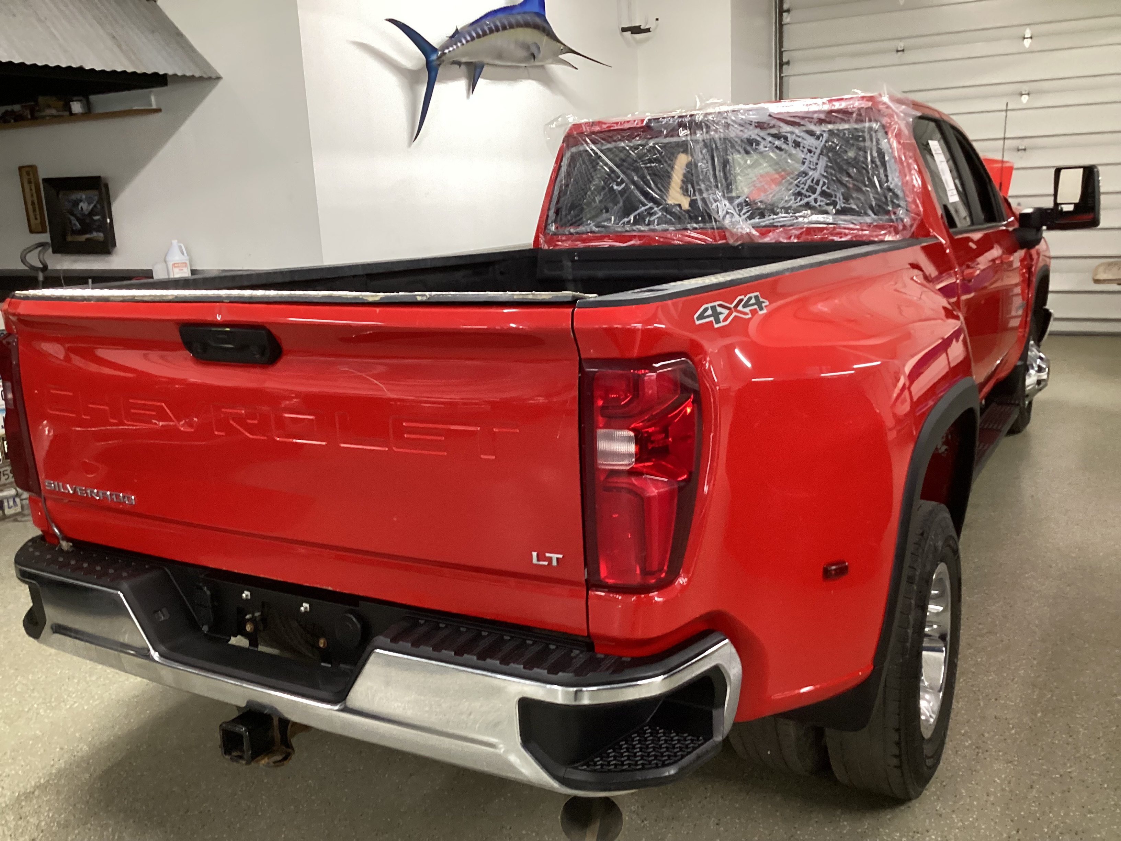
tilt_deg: -13.9
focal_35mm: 31
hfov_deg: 58.4
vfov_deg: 45.4
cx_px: 560
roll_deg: +3.5
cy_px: 420
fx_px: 1004
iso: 250
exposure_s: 1/33
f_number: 2.4
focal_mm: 3.3
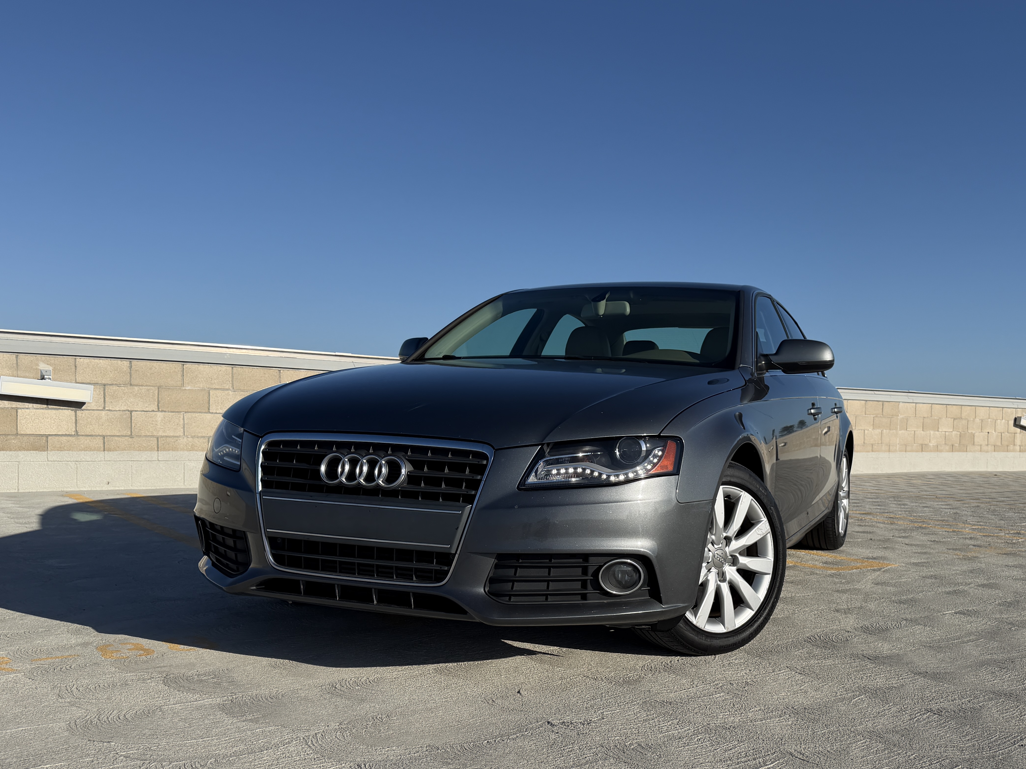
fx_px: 978
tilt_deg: -2.8
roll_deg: -0.9
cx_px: 566
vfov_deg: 42.7
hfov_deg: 55.2
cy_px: 469
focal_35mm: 33
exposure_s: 1/7353
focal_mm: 6.76
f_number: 1.78
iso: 80
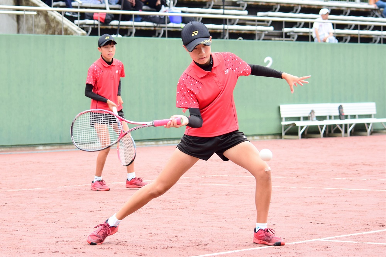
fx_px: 1045
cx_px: 193
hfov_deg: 20.9
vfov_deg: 14.0
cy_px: 128
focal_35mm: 98
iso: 500
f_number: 4.5
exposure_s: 1/1250
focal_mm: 65
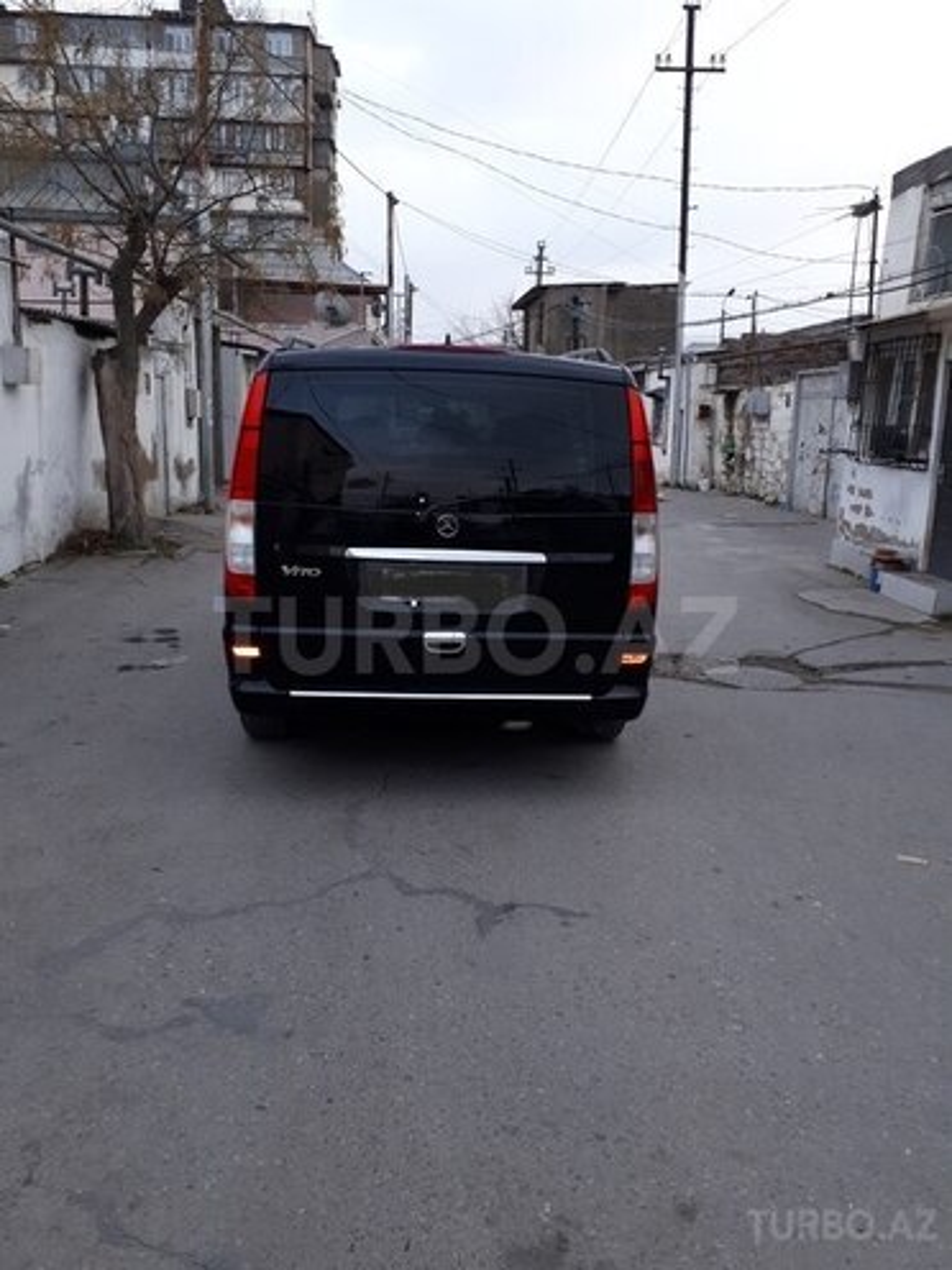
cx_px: 476
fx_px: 990
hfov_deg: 51.4
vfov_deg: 65.3
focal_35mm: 27
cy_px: 635
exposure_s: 1/100
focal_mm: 3.6
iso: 50
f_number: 1.9
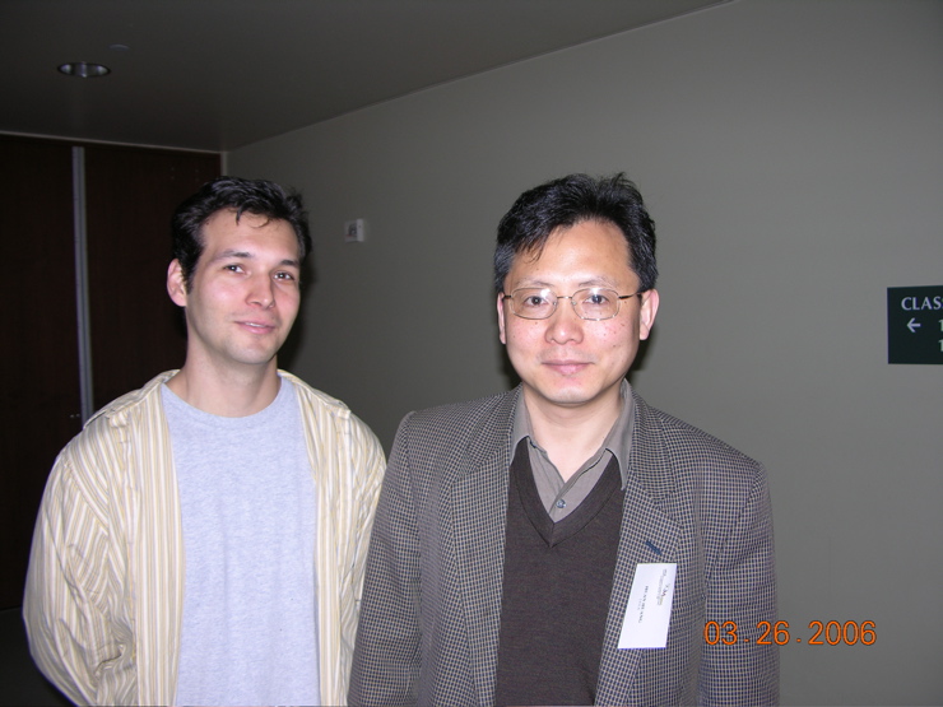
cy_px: 354
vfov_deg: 40.7
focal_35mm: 35
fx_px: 953
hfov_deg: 52.6
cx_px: 472
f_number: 2.8
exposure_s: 1/60.1
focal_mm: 8.9
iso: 50
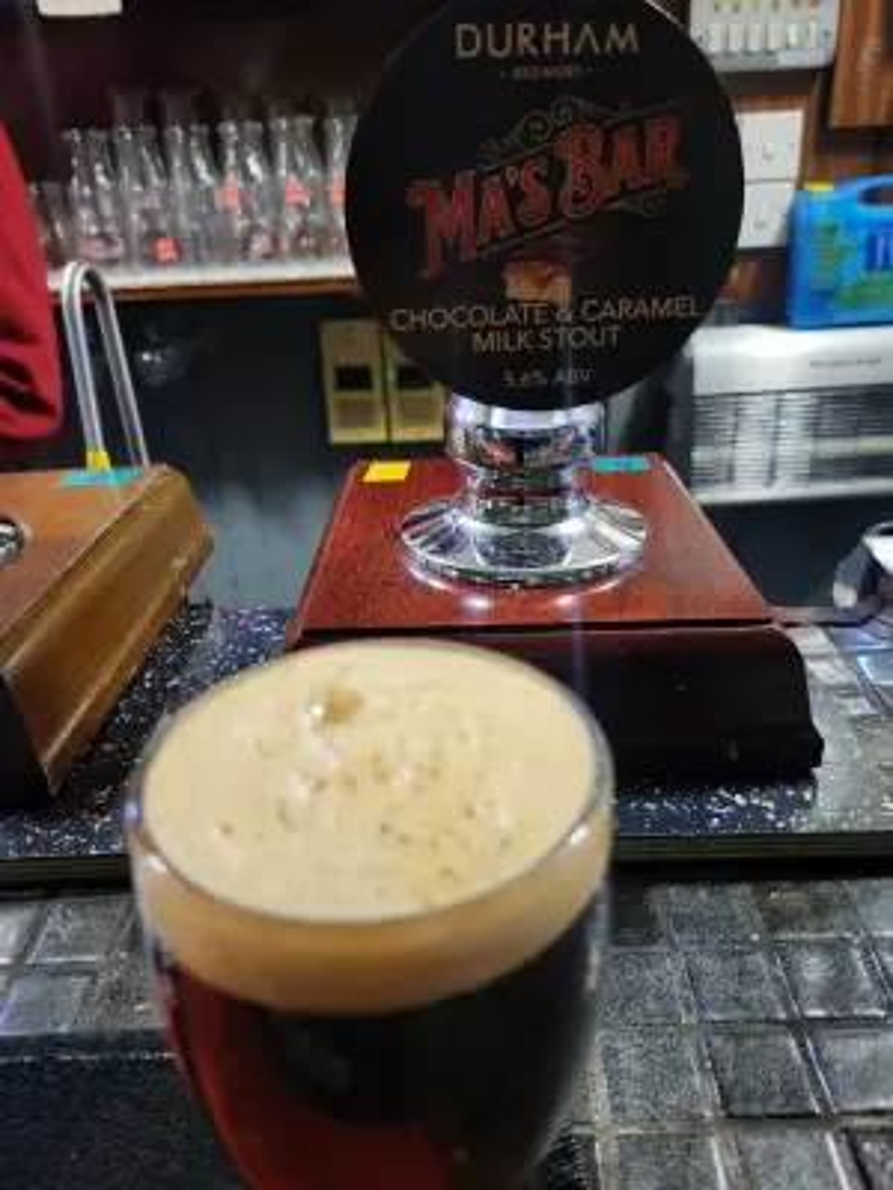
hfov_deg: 53.1
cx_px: 446
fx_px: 894
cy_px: 595
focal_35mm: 26
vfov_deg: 67.3
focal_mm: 5.4
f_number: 1.8
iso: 640
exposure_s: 1/25
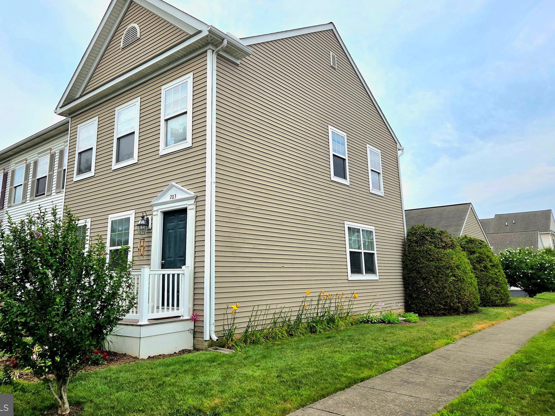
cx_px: 251
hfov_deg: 67.1
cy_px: 184
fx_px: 417
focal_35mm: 26
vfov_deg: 52.9
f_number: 1.8
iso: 80
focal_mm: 5.4
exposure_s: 1/5000
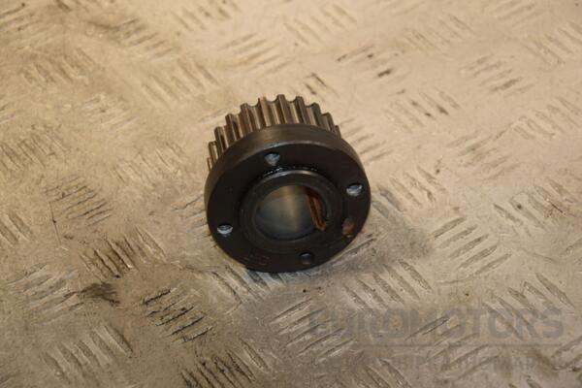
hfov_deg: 17.1
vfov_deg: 11.4
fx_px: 1940
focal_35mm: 120
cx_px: 291
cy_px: 194
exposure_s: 1/200
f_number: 6.3
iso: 800
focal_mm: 80
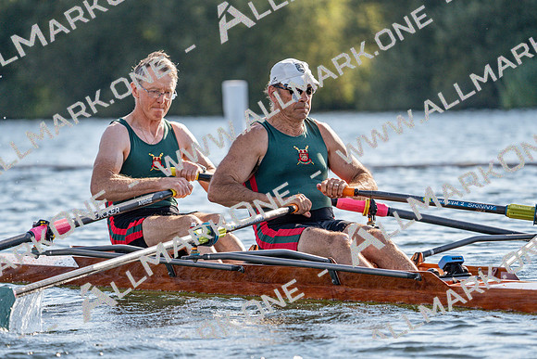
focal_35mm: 300
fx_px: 4476
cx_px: 268
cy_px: 180
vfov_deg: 4.6
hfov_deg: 6.9
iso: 400
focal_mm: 300
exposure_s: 1/1600
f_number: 6.3
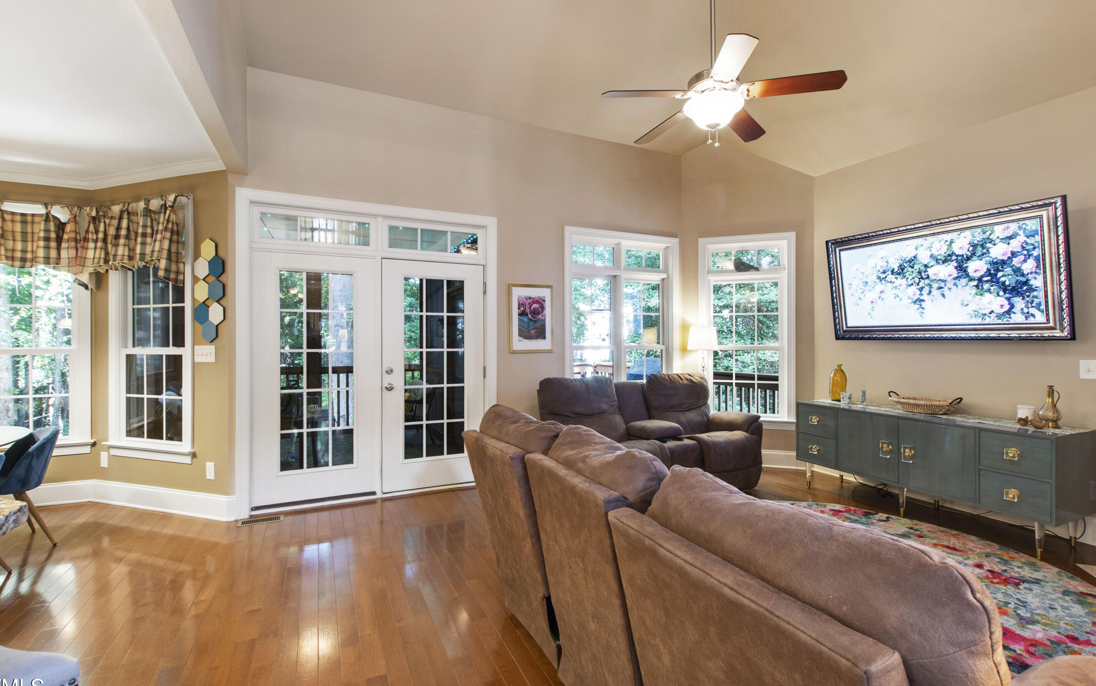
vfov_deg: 71.3
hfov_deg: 97.8
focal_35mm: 16
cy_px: 340
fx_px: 478
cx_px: 559
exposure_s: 1
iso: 200
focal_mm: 10
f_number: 9
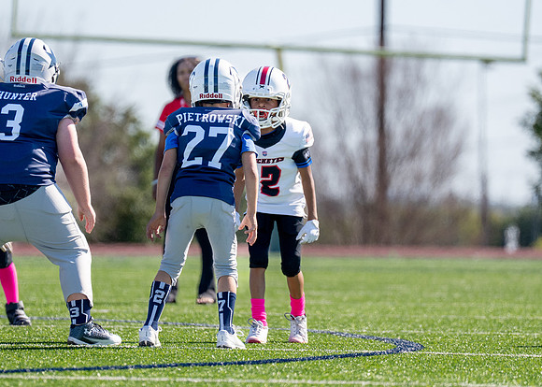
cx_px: 259
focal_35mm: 384
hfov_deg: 5.3
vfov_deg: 3.8
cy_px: 188
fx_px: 5906
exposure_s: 1/4000
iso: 320
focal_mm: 200
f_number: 2.8
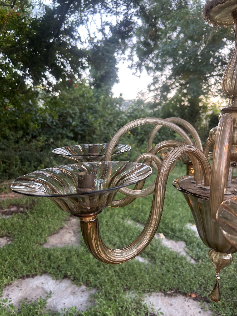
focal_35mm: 26
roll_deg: -1.8
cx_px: 118
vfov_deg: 67.3
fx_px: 237
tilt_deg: -9.1
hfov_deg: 53.1
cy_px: 158
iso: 160
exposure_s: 1/60
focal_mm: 5.7
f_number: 1.5
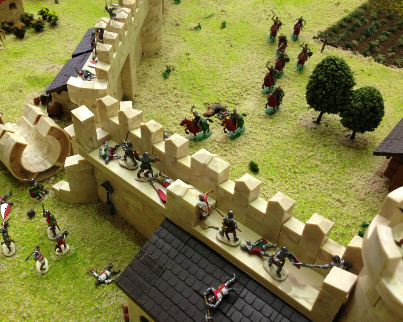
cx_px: 191
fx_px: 417
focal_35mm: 35
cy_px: 162
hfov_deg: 51.5
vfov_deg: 42.2
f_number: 2.4
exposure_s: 1/20
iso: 125
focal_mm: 4.12
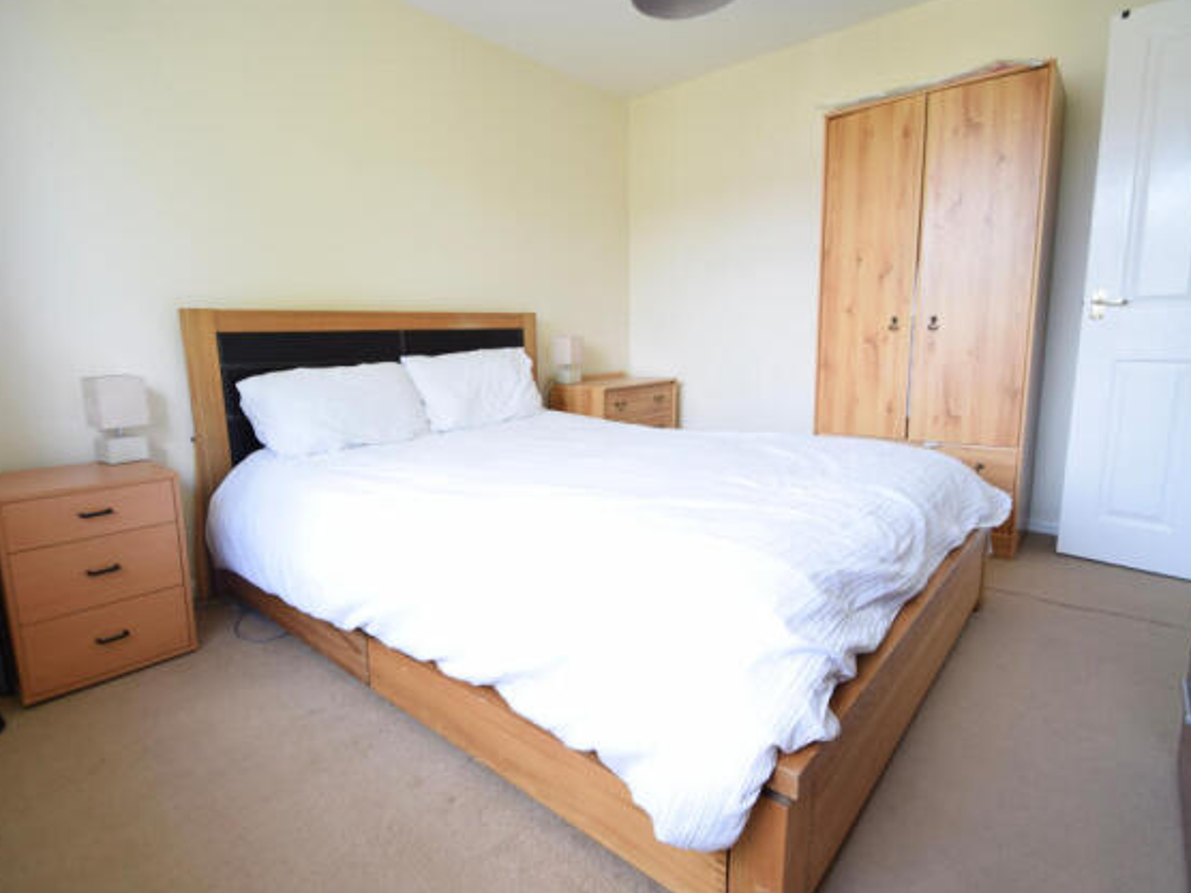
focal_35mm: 17
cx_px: 549
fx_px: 585
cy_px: 438
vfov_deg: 74.7
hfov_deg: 90.9
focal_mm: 10
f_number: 4.5
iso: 110
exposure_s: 1/15
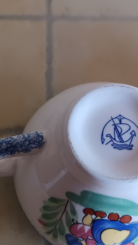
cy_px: 131
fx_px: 273
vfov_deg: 48.3
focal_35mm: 42
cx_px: 57
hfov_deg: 28.3
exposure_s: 1/50
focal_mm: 4.6
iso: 320
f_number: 1.8
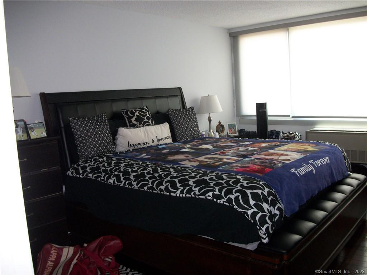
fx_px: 339
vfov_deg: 44.2
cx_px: 184
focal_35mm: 32
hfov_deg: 56.8
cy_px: 138
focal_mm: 5.7
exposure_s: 1/60
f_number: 2.9
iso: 160
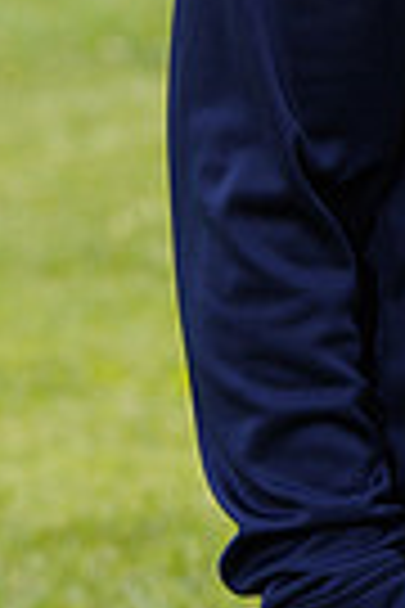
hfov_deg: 2.5
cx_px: 821
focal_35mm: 541
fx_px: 9129
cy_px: -459
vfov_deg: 3.8
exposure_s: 1/250
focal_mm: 126
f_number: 6.3
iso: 100
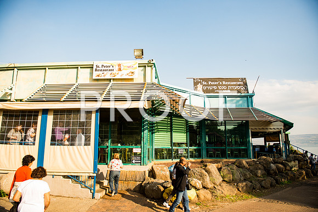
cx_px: 159
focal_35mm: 24
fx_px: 212
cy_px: 106
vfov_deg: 53.2
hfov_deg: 73.7
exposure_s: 1/4000
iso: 800
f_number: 2.8
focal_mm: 24
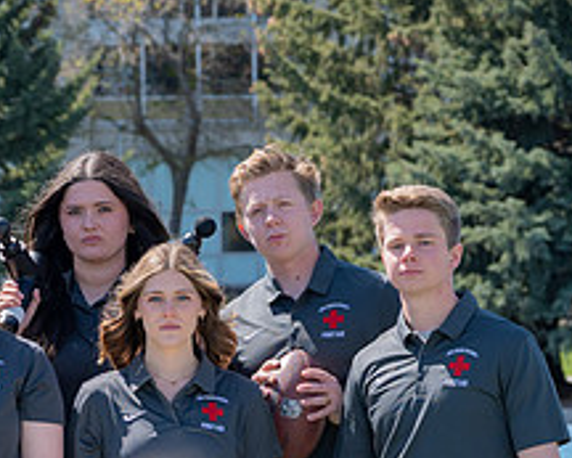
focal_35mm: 196
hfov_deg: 9.8
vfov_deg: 7.9
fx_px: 3320
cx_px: 57
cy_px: 359
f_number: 4
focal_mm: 57
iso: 125
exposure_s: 1/1250
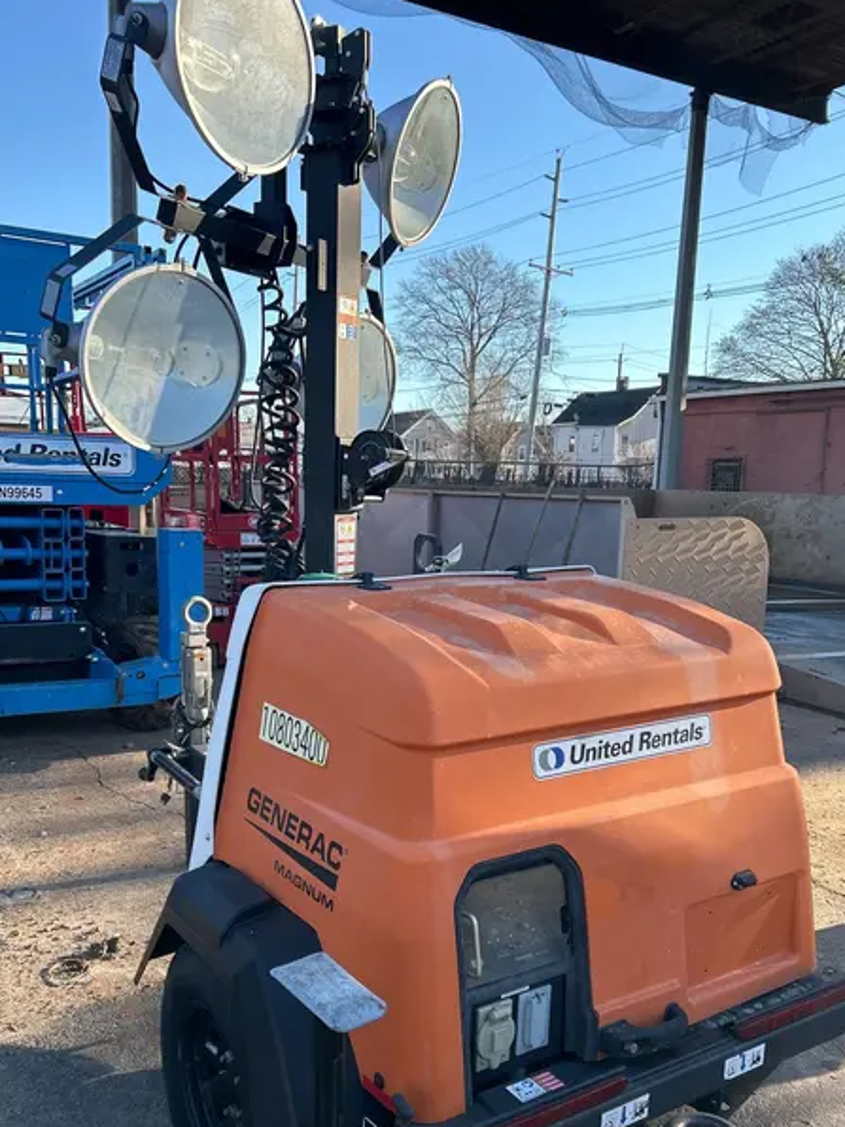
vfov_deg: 56.5
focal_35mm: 32
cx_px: 414
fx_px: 1042
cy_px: 661
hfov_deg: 44.2
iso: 50
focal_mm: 5.7
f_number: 1.5
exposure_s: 1/902
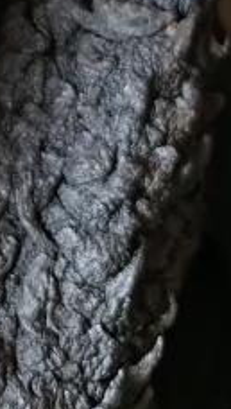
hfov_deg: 9.5
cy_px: -218
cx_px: -281
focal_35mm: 117
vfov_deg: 16.5
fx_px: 1268
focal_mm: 5.56
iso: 6448
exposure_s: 1/197
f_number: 1.88
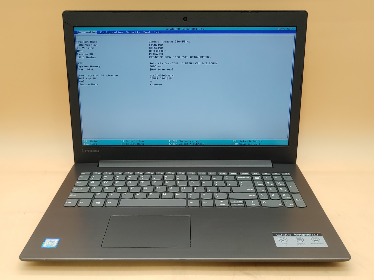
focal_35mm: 36
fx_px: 389
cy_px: 140
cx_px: 187
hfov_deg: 51.4
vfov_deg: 39.7
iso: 50
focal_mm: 4.36
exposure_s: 1/60
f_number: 1.8
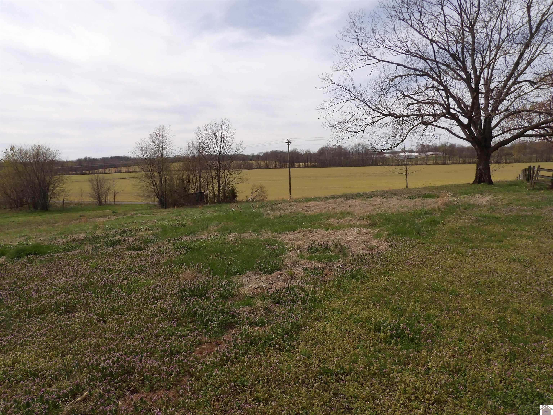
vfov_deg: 56.8
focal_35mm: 24
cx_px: 276
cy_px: 208
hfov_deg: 71.6
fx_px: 383
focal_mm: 4.3
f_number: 4.6
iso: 100
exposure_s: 1/767
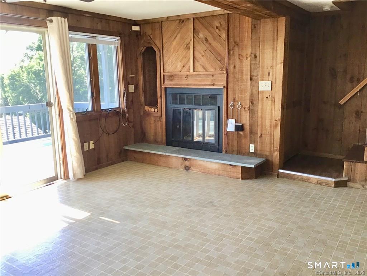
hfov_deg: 58.4
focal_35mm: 31
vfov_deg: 45.4
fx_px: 329
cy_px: 138
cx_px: 184
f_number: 2.4
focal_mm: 3.3
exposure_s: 1/40
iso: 25
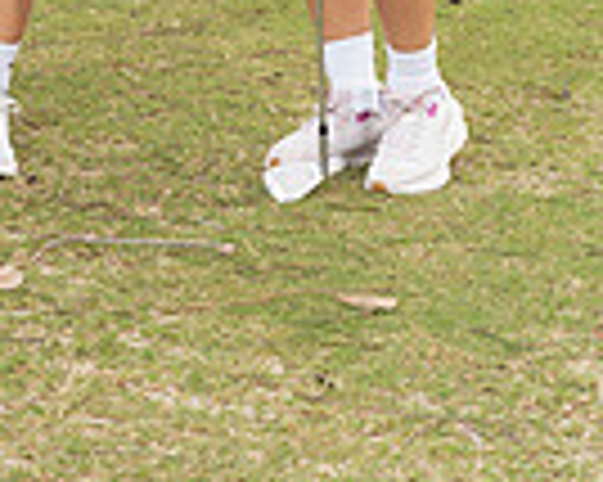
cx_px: -36
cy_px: -527
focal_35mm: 155
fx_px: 2764
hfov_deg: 12.3
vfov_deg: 9.3
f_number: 8
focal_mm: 49
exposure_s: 1/250
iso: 400
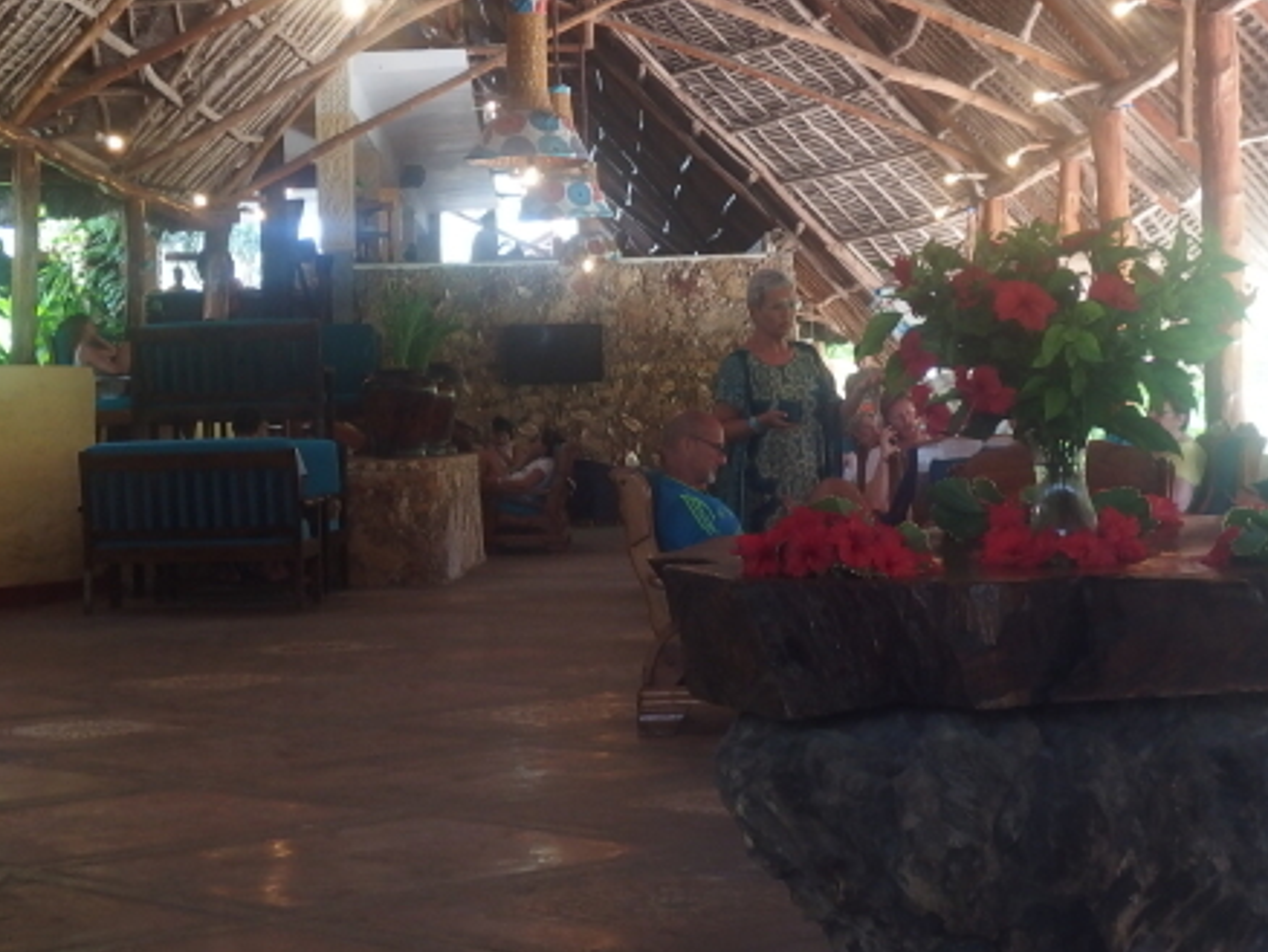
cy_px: 353
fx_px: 3079
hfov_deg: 23.3
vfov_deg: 17.6
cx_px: 544
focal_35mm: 84
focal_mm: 8.3
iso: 200
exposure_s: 1/60
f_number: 3.2
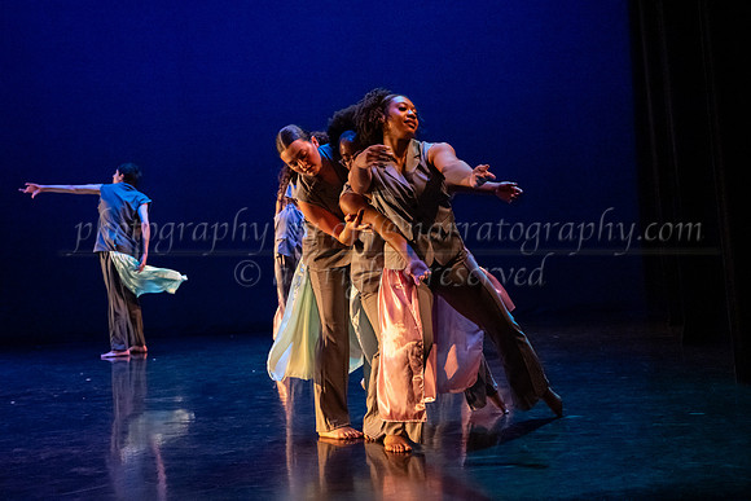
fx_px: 1220
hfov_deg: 34.2
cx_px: 407
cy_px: 230
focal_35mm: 58
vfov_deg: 23.2
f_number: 4.5
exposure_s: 1/400
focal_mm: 54
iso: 6400
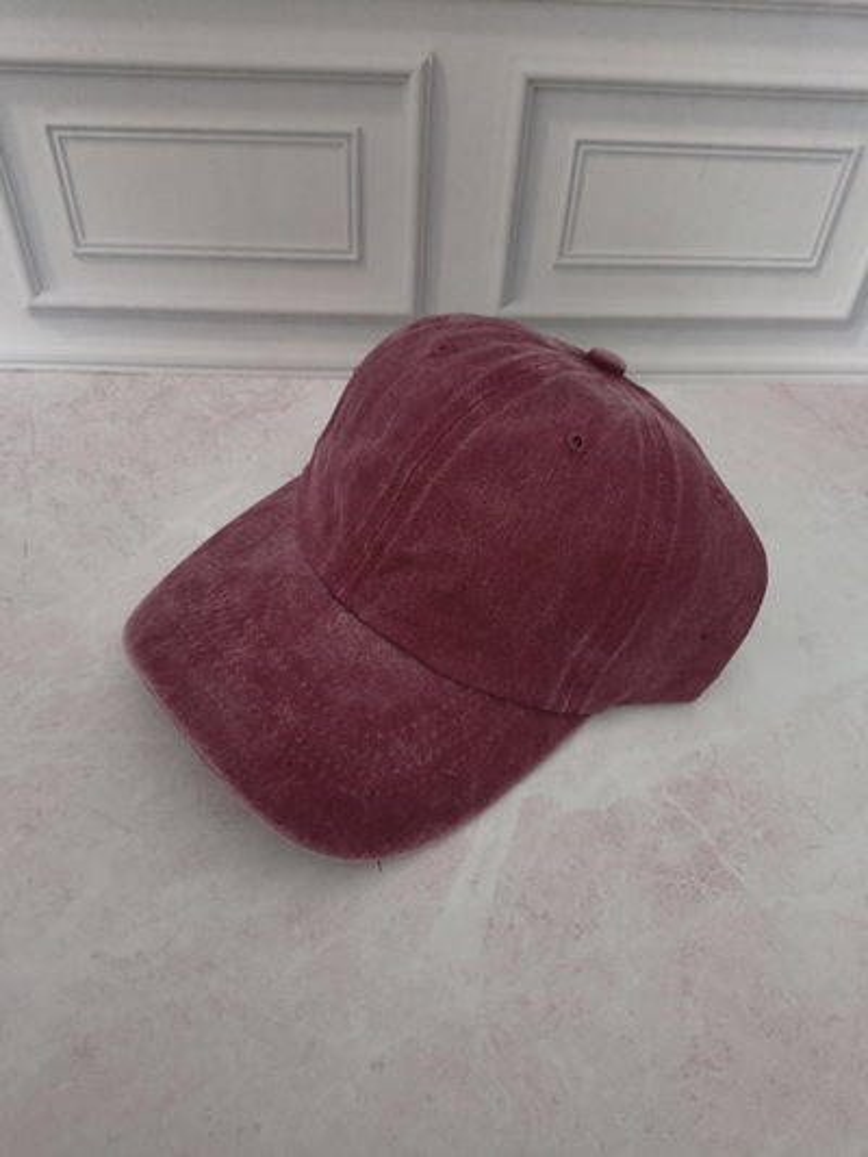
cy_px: 578
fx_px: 802
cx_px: 434
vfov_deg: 71.6
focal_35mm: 24
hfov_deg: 56.8
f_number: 1.8
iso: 839
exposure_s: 1/99.9
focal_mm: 5.56
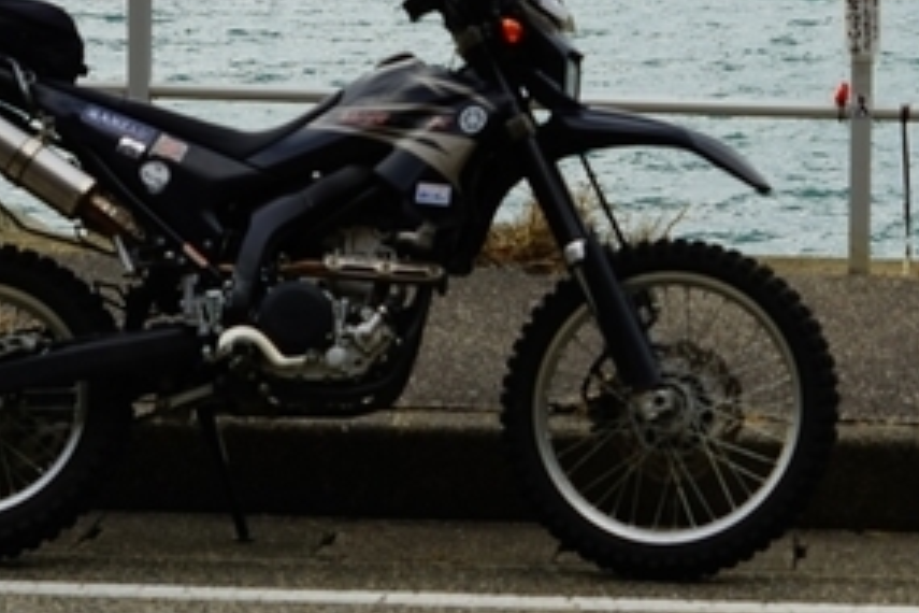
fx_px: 4161
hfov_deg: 12.5
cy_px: -32
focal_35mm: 163
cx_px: 787
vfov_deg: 8.4
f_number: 7.1
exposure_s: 1/125
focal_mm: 58
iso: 100
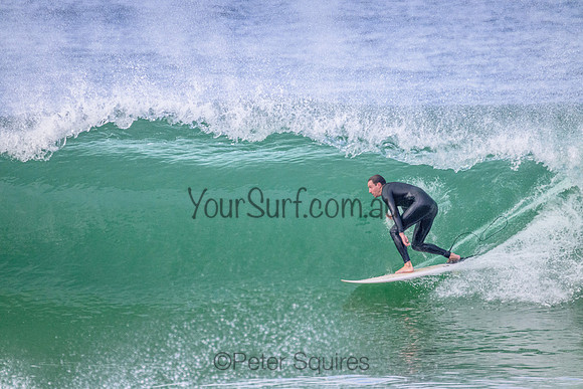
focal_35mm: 800
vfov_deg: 1.7
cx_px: 292
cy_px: 194
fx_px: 12958
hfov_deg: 2.6
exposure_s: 1/2000
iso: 4000
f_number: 11
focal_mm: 800
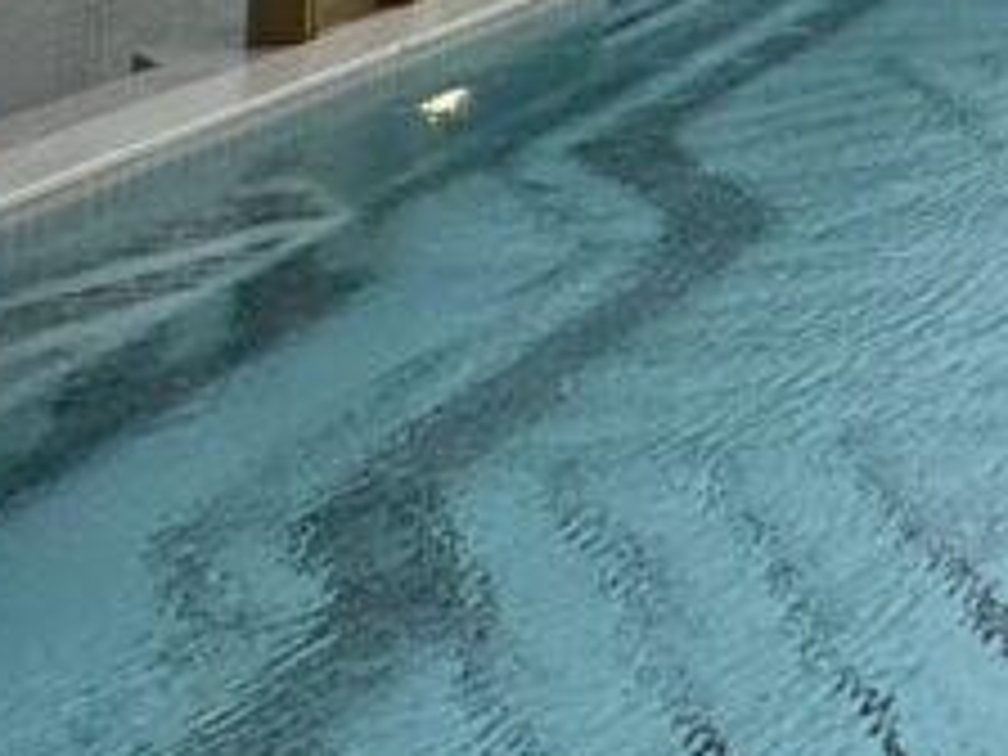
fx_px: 1864
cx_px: 2241
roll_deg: -0.5
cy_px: -554
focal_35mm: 64
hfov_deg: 16.8
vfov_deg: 18.6
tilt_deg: +2.3
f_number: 2.2
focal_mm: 2.22
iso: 40
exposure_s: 1/370
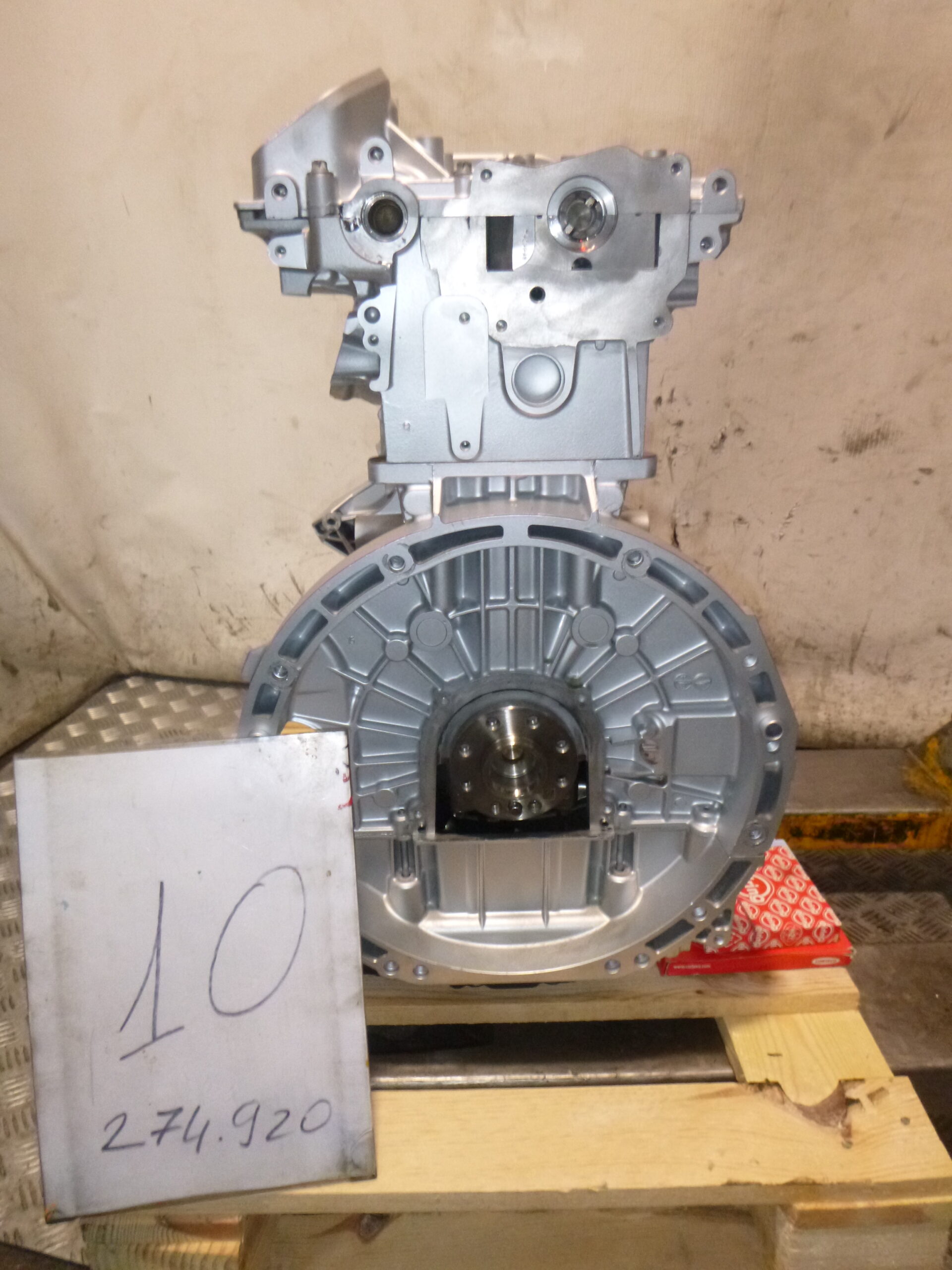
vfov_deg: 69.4
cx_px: 476
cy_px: 635
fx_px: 917
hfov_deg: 54.9
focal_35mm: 25
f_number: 3.9
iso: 400
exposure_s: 1/60
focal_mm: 4.5
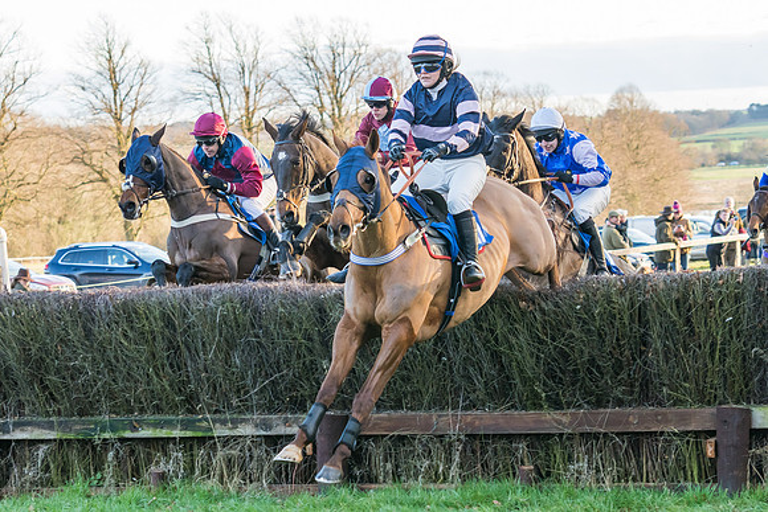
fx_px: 2682
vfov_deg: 10.9
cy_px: 238
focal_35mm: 126
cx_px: 396
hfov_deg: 16.3
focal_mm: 70
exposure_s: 1/500
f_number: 4
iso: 800
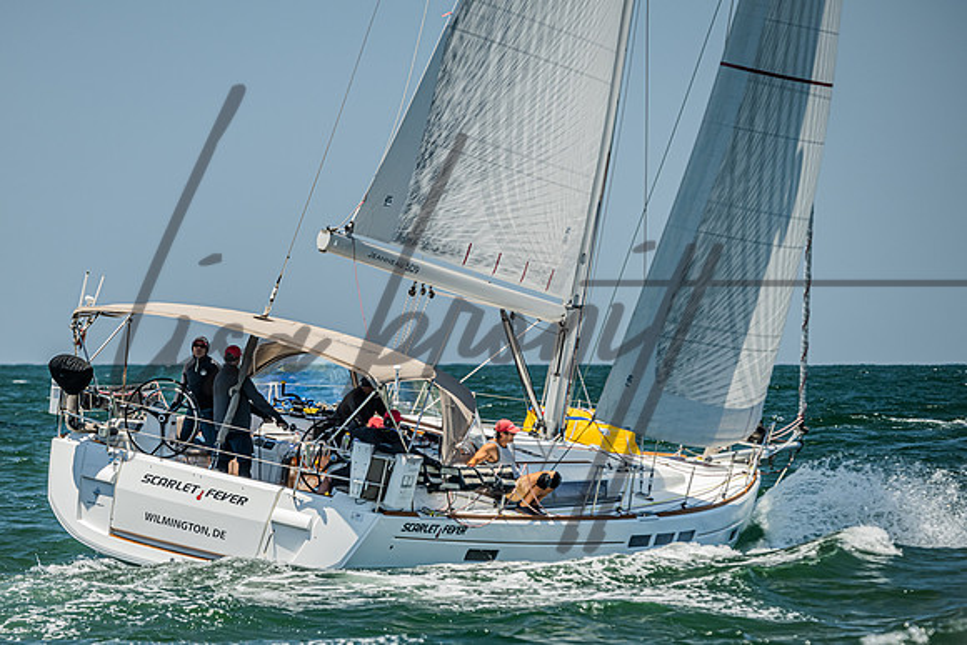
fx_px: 8365
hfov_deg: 6.6
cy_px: 418
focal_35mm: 311
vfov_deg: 4.4
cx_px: 384
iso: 320
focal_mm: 240
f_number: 5.6
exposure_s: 1/640
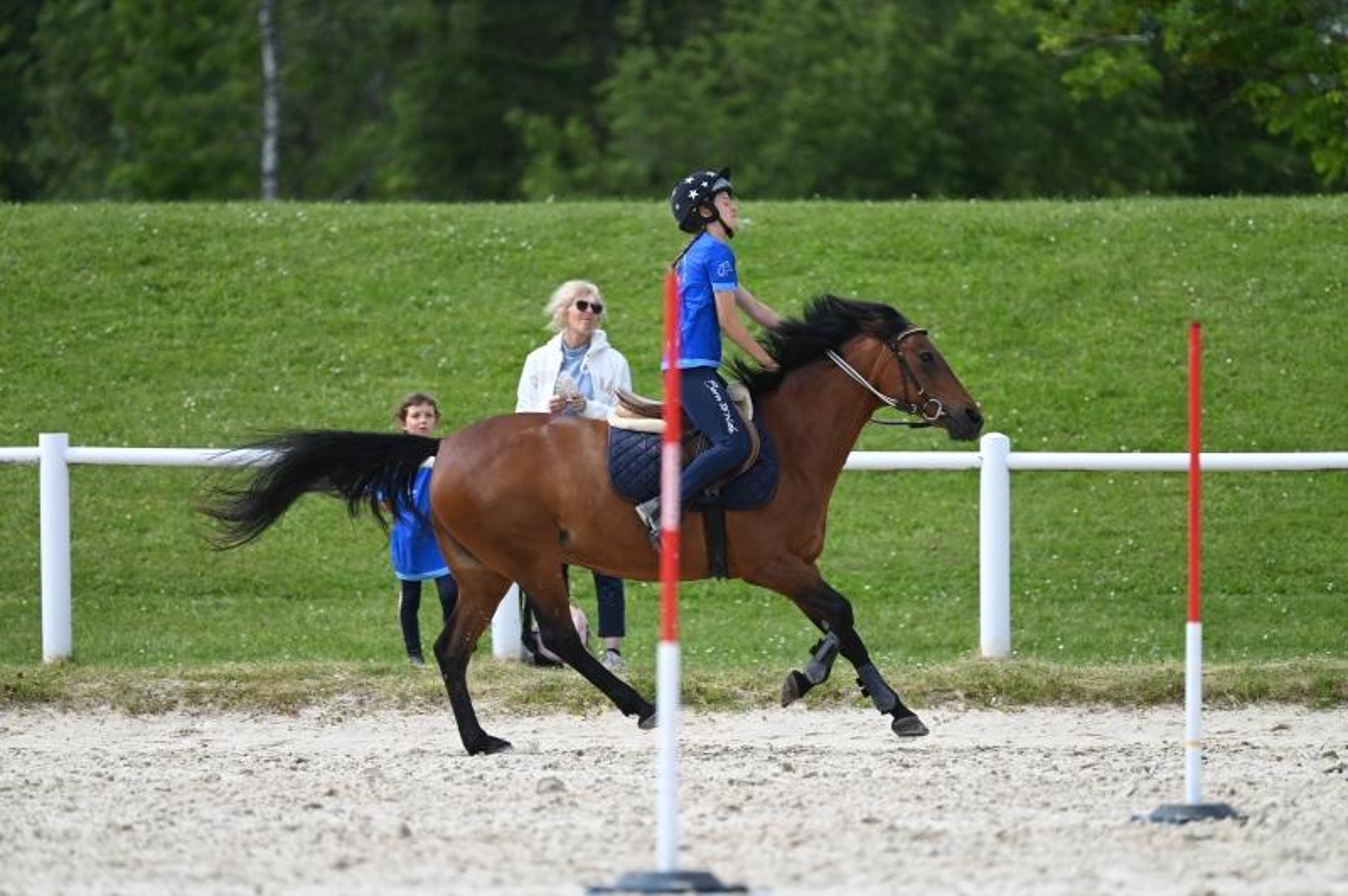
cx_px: 674
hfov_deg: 5.9
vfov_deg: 3.9
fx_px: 13094
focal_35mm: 350
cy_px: 448
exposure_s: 1/1250
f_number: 5.3
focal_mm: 350
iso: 400
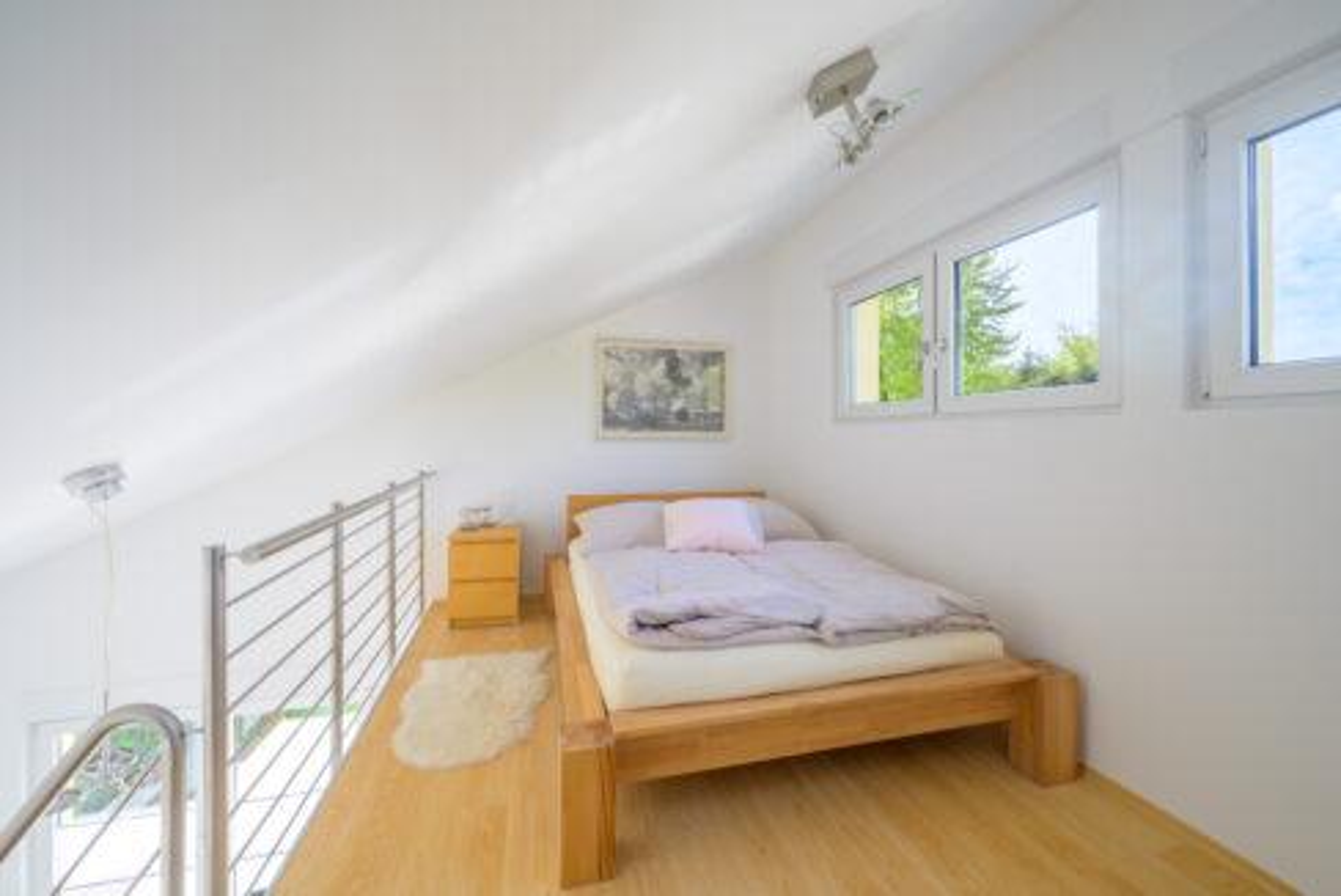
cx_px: 670
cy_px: 448
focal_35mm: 14
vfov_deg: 81.3
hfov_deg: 104.2
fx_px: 522
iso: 200
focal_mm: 14
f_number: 9
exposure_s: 1/125
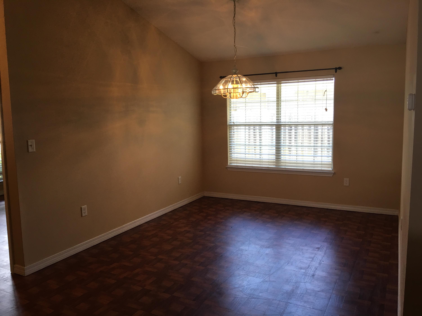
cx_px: 211
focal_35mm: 29
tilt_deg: -5.3
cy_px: 158
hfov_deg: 61.7
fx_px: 354
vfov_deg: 48.2
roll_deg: +2.4
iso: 32
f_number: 2.2
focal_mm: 4.15
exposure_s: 1/30
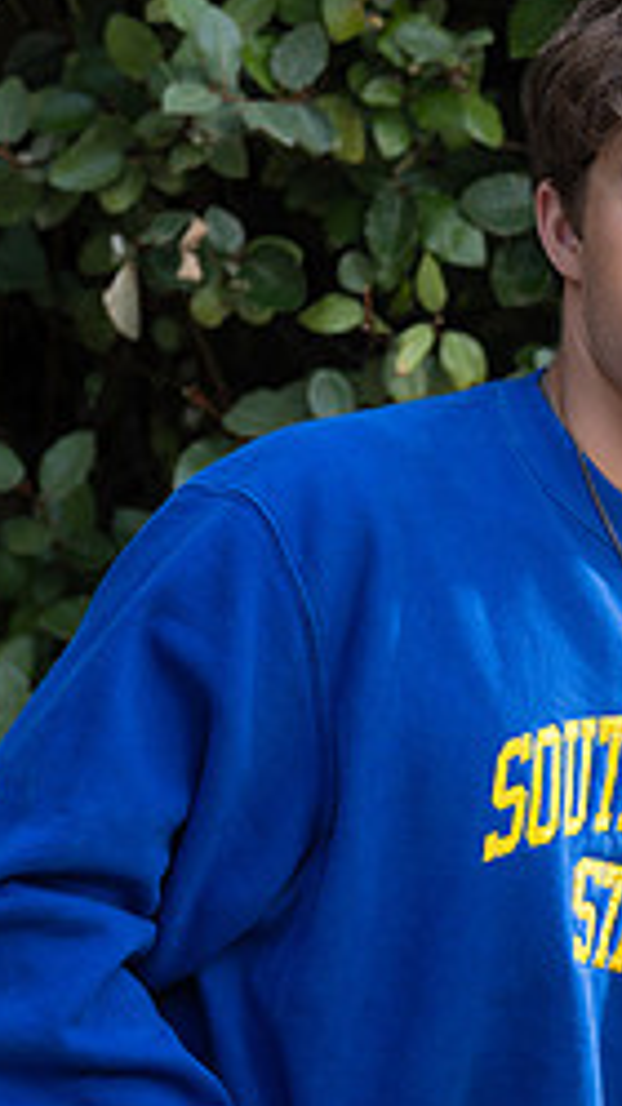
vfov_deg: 9.4
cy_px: 562
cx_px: 729
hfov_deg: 5.3
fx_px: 6717
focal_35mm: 229
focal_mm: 94
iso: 100
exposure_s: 1/200
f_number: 4.5
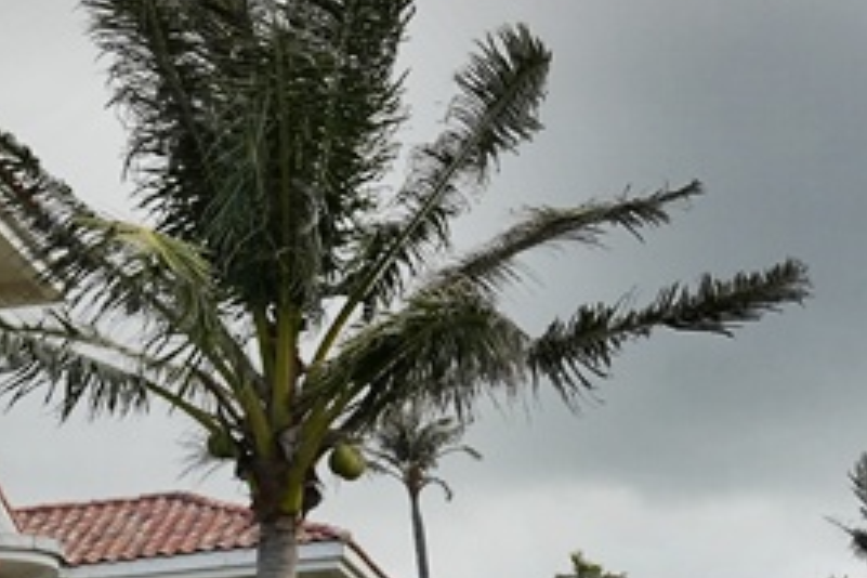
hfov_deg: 17.5
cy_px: 641
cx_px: 88
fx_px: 2779
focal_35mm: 115
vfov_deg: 11.7
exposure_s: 1/1600
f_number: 8
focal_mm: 30.1
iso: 1250
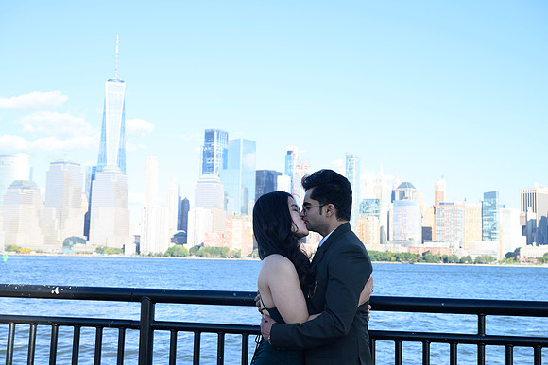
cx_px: 274
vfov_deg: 28.1
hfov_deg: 41.1
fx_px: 731
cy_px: 182
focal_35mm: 48
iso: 250
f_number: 8
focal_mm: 48
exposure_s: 1/200
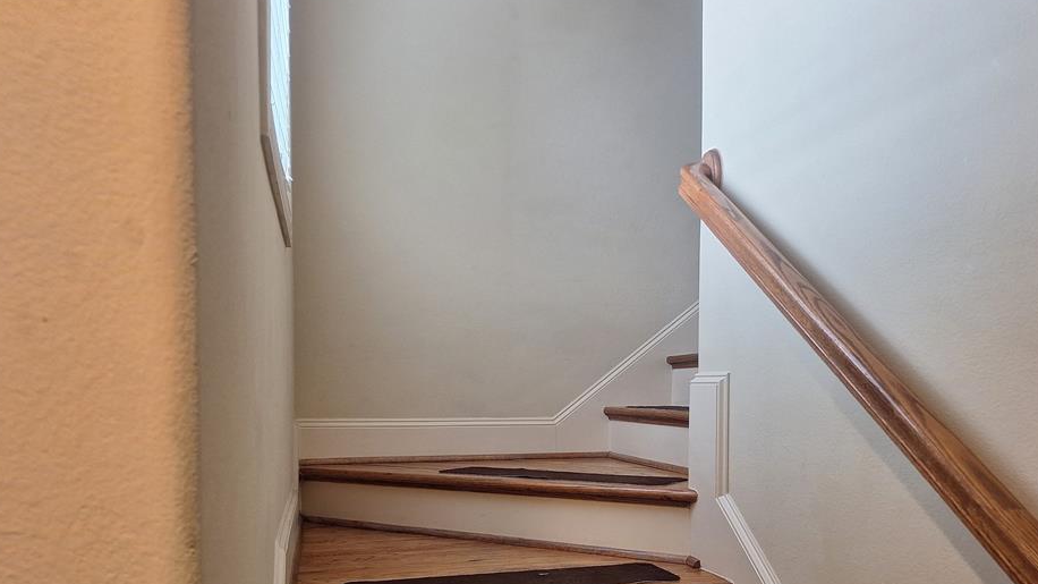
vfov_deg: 40.6
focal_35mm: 28
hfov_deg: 67.9
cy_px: 420
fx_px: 771
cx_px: 546
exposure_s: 1/40
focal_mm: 5.54
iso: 80
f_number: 1.8
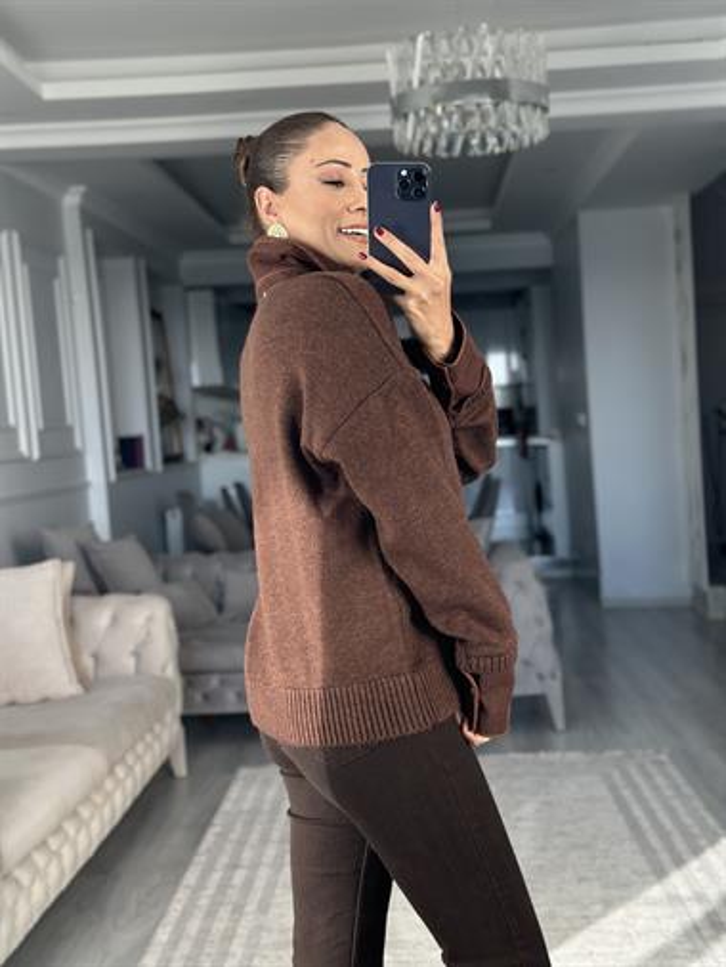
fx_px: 1341
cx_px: 363
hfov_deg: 30.3
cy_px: 484
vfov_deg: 39.6
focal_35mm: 48
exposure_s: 1/220
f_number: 1.78
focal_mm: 6.86
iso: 80
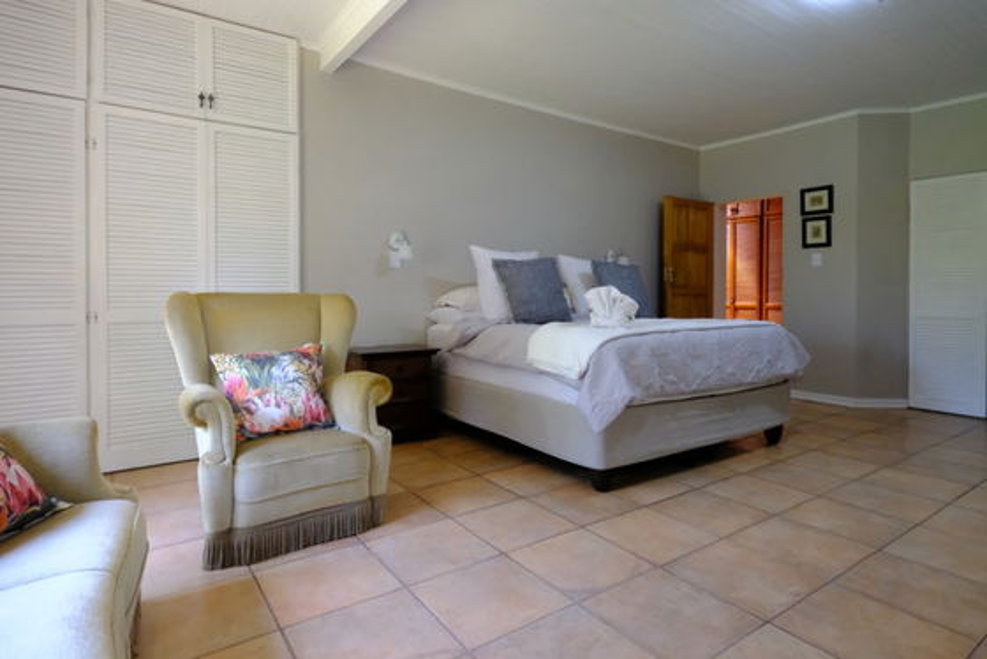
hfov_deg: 90.0
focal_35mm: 18
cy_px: 330
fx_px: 494
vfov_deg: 67.4
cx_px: 494
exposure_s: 1/100
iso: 6400
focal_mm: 12
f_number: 8
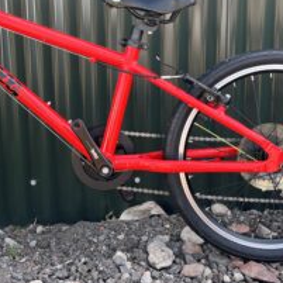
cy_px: 79
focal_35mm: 55
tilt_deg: -13.5
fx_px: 509
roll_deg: +1.3
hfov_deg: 30.7
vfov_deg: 30.7
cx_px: 82
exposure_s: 1/187
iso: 40
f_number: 1.6
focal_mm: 5.1
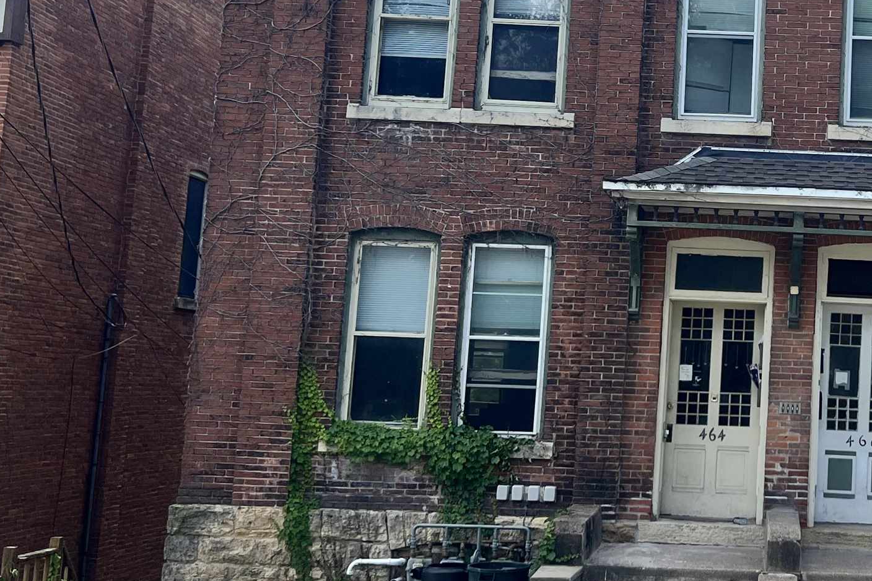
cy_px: 182
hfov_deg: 32.4
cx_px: 768
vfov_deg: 22.9
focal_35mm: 59
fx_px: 1429
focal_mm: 5.7
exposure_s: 1/1224
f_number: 1.5
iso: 50
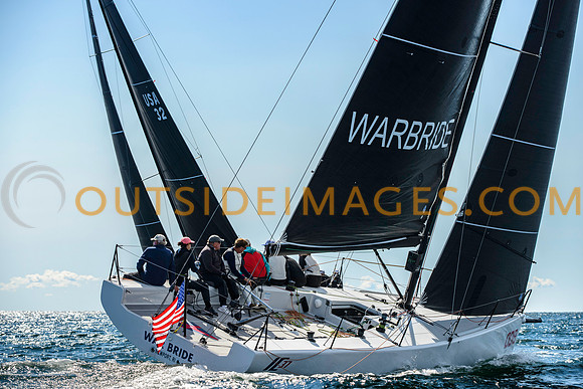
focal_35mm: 124
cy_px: 194
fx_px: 2010
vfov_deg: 11.1
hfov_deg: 16.5
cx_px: 292
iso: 250
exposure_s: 1/2000
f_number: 5.6
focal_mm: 120
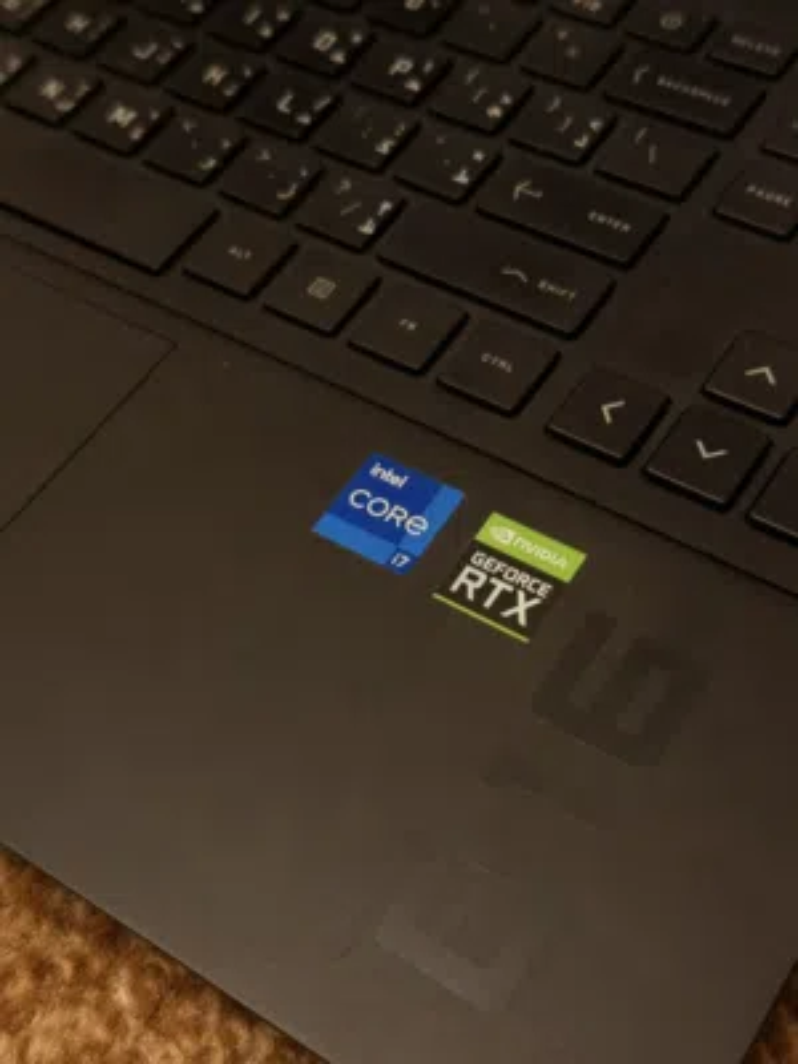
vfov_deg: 39.7
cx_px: 399
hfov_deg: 30.3
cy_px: 532
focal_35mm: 48
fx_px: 1475
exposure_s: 1/33
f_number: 1.78
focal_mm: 6.76
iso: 320
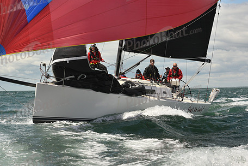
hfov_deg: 22.8
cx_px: 97
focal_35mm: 89
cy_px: 73
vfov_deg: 15.4
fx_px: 613
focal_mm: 70
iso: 320
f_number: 11
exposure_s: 1/800
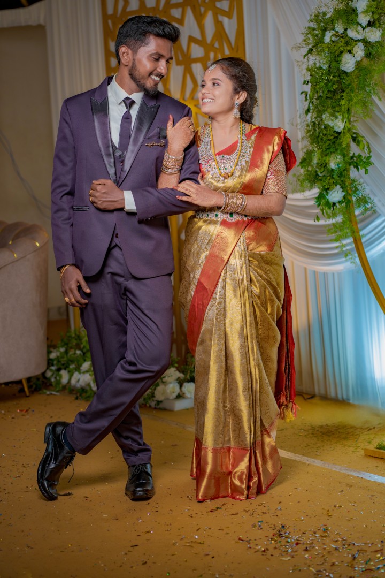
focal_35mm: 85
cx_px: 192
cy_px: 289
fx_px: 1363
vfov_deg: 23.9
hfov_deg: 16.1
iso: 200
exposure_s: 1/250
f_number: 3.2
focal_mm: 85
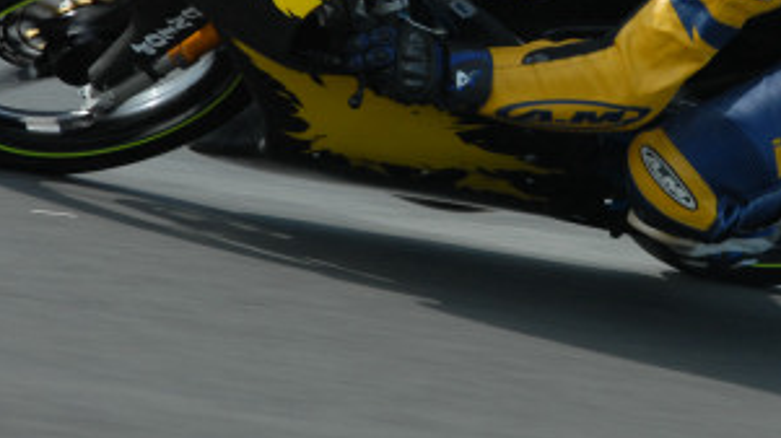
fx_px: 13848
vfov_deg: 1.8
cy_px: 23
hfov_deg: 3.2
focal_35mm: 669
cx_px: 597
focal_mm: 200
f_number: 7.1
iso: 400
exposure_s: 1/400
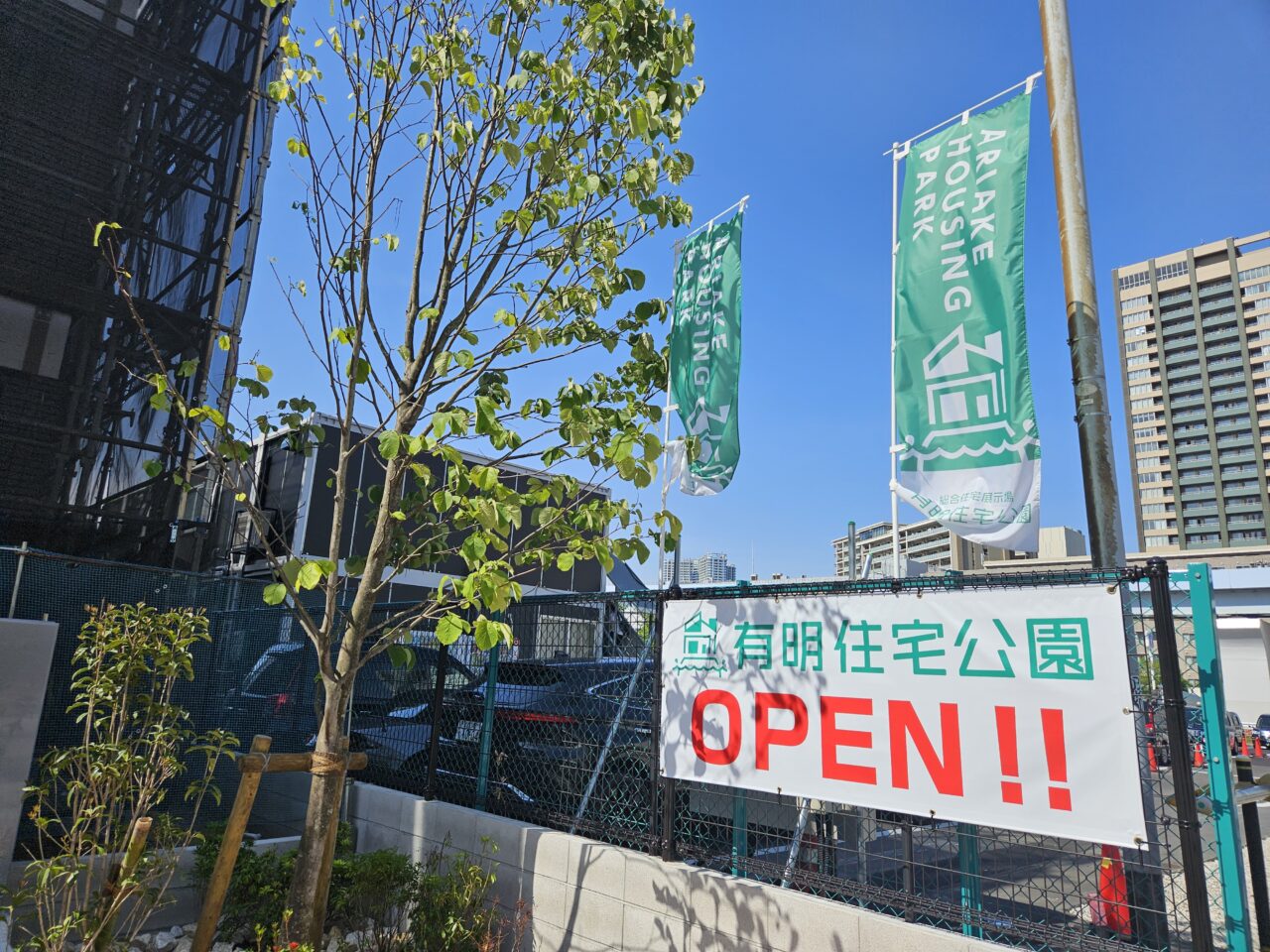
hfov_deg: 73.9
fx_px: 844
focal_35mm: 23
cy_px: 476
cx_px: 635
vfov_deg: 58.9
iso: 25
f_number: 1.8
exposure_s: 1/2397
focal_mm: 5.4
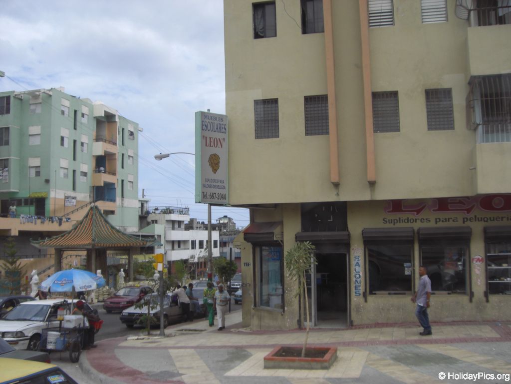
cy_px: 192
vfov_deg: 37.7
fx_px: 561
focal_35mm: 38
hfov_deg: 49.0
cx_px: 256
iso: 64
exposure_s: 1/500
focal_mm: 6.2
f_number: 2.7
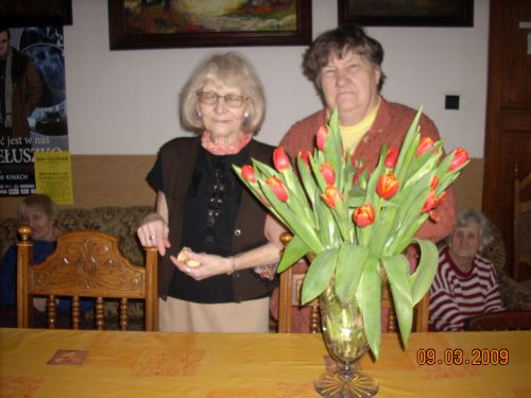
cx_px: 266
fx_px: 568
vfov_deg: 38.7
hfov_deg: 50.1
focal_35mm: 37
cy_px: 199
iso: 100
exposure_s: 1/60
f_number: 2.8
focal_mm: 6.2
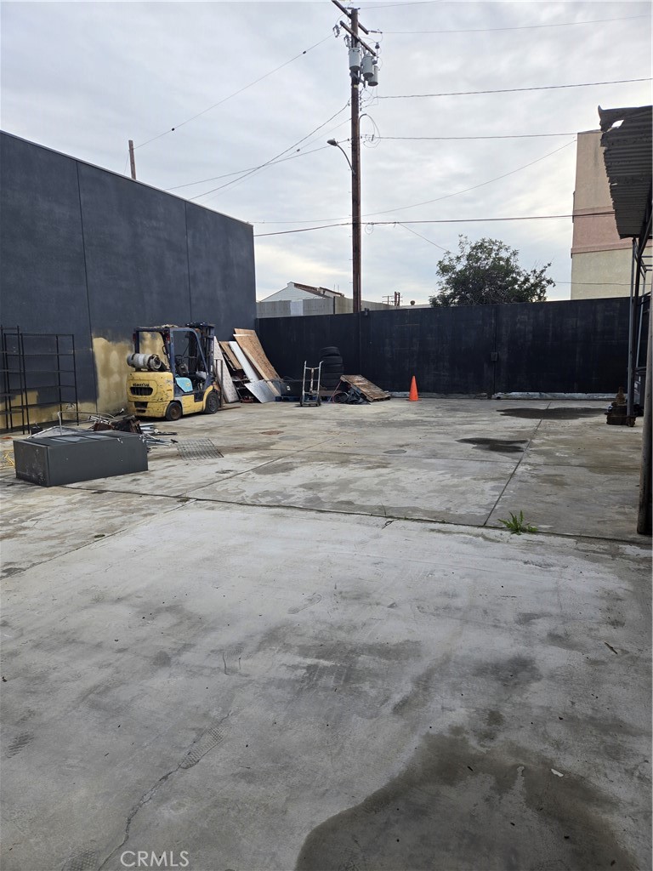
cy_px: 436
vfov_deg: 73.9
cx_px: 326
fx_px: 578
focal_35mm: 23
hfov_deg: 58.9
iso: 25
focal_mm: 5.4
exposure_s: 1/650
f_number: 1.8
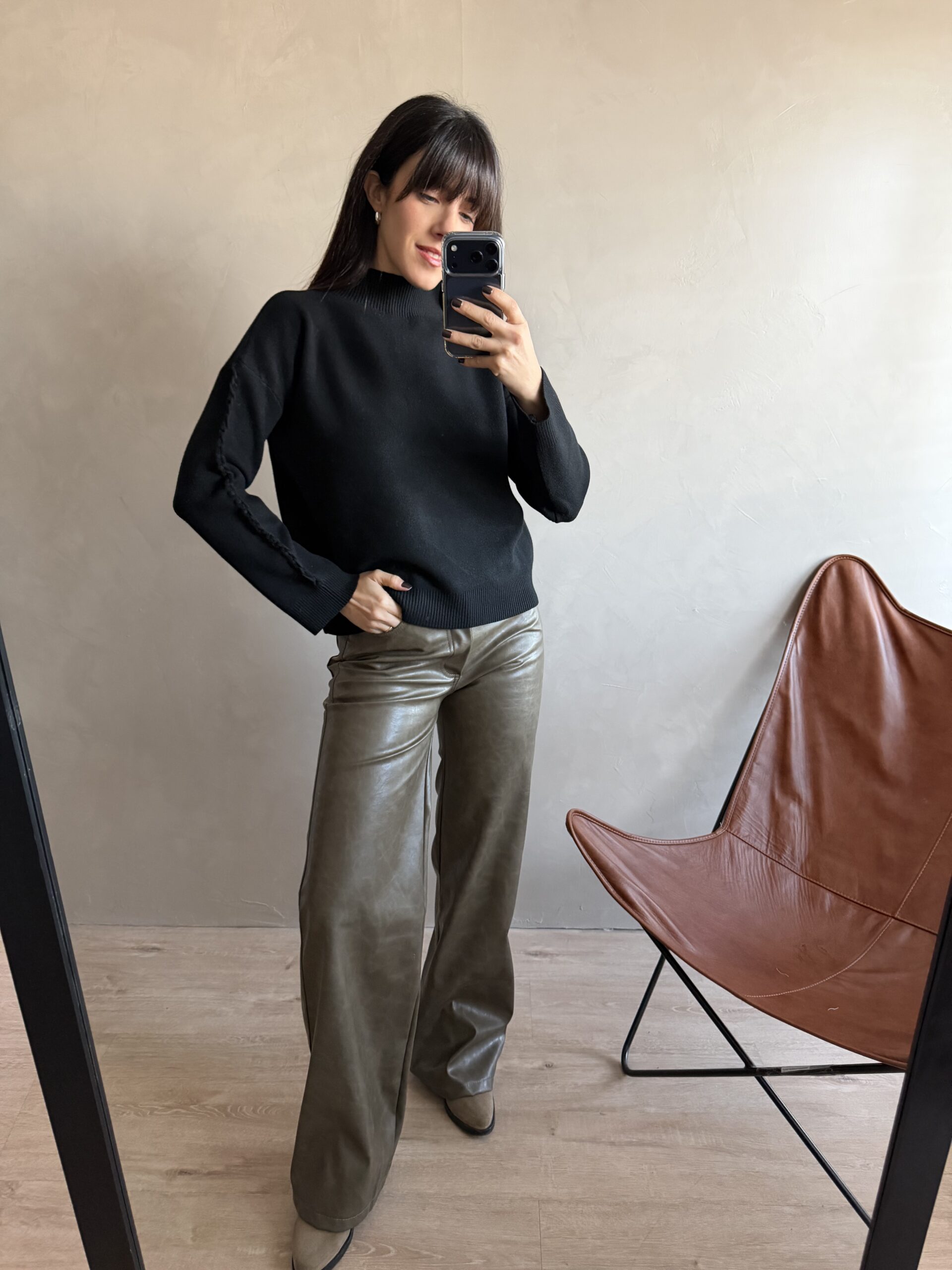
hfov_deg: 56.8
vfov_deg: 71.6
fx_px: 880
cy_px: 635
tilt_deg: -30.7
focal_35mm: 24
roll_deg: +0.9
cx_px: 476
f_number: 1.78
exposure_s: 1/60
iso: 500
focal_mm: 6.76
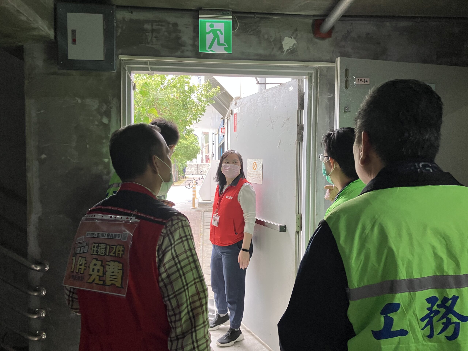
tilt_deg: -2.1
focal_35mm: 28
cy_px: 176
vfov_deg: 49.7
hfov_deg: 63.4
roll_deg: -0.1
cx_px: 234
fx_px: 379
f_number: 1.8
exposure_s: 1/60
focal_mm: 3.99
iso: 50
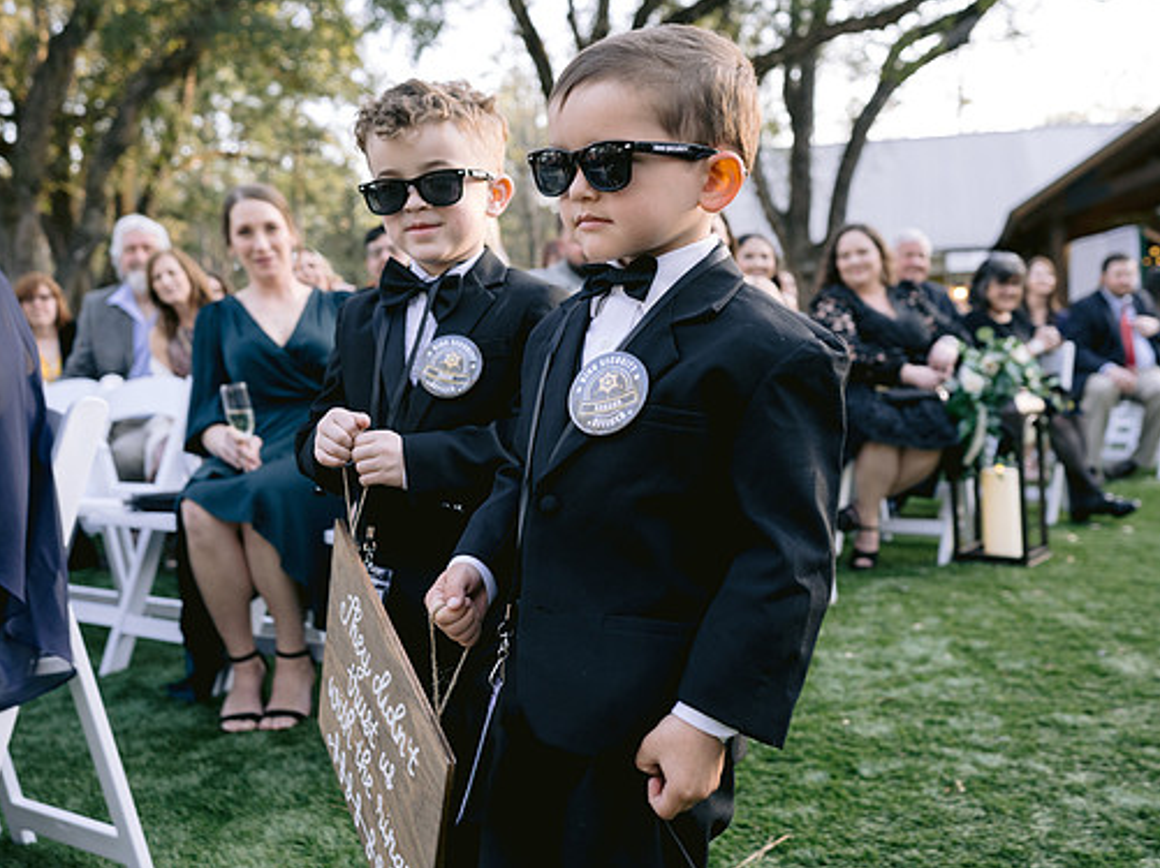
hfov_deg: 47.9
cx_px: 590
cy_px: 422
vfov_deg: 36.8
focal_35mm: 39
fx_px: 1306
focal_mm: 35
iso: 400
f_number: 4
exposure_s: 1/200
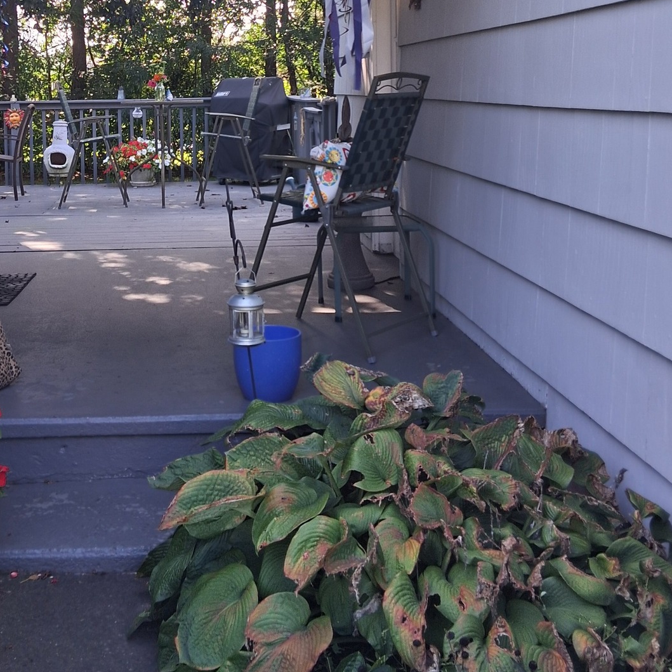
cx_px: 229
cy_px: 129
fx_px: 1098
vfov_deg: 33.0
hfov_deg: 33.7
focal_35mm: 50
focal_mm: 3.98
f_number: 1.8
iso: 25
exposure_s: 1/100
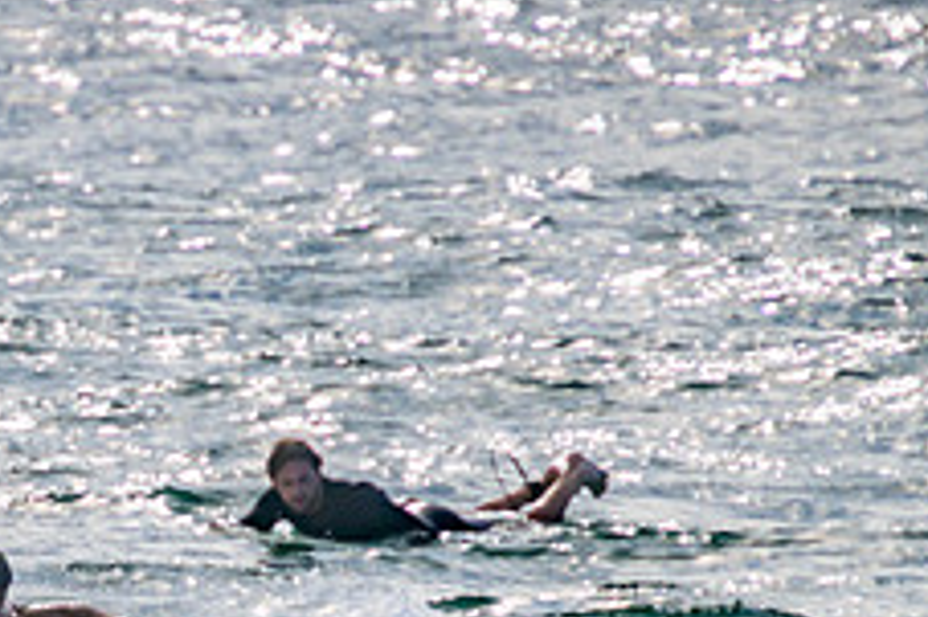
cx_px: -25
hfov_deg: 0.8
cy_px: 684
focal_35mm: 2438
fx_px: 62799
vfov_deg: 0.6
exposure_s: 1/2000
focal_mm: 800
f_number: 11
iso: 400
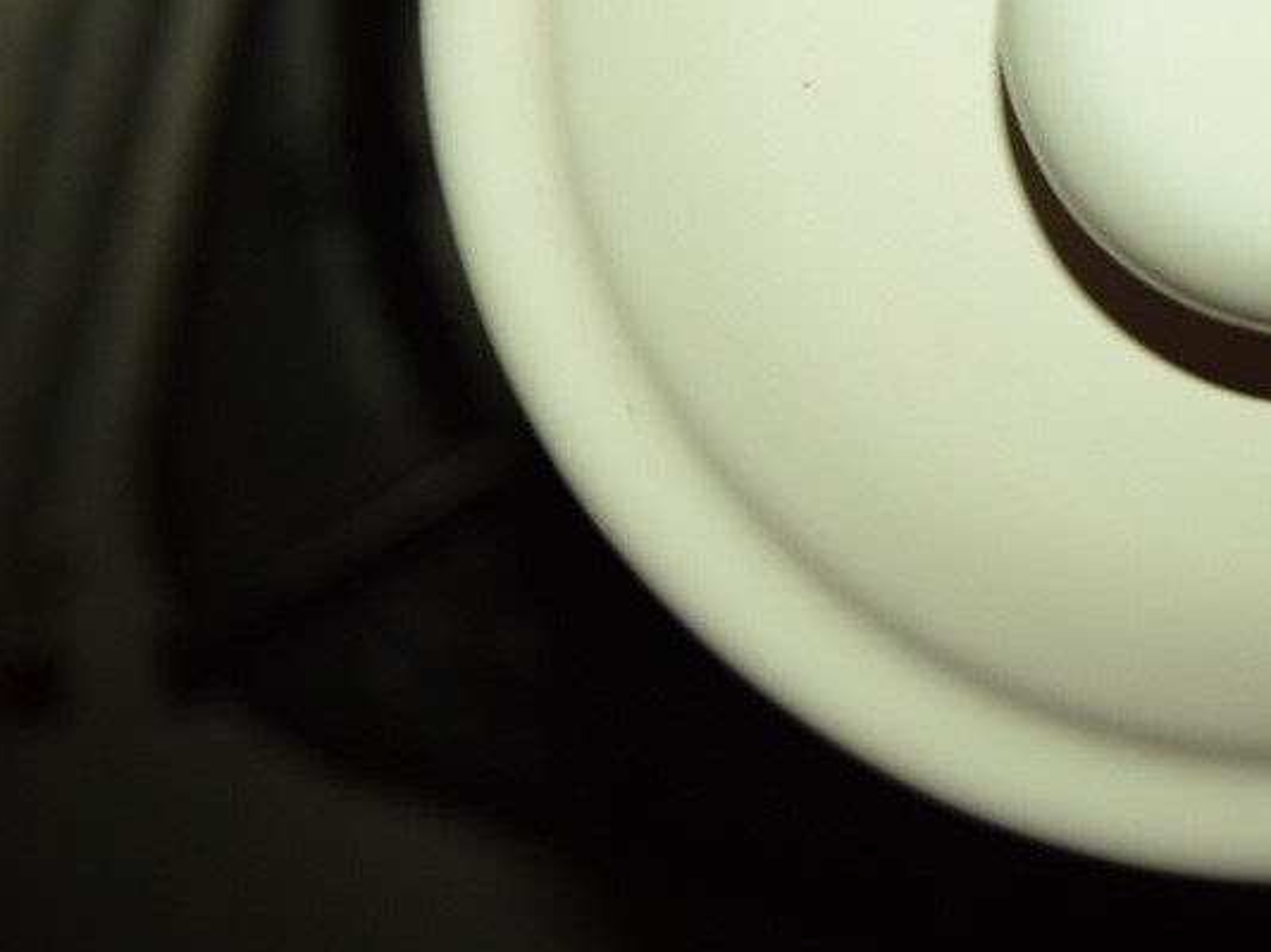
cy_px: -44
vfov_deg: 14.0
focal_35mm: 104
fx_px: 3816
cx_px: 839
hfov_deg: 18.9
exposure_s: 1/60
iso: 110
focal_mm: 24
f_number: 4
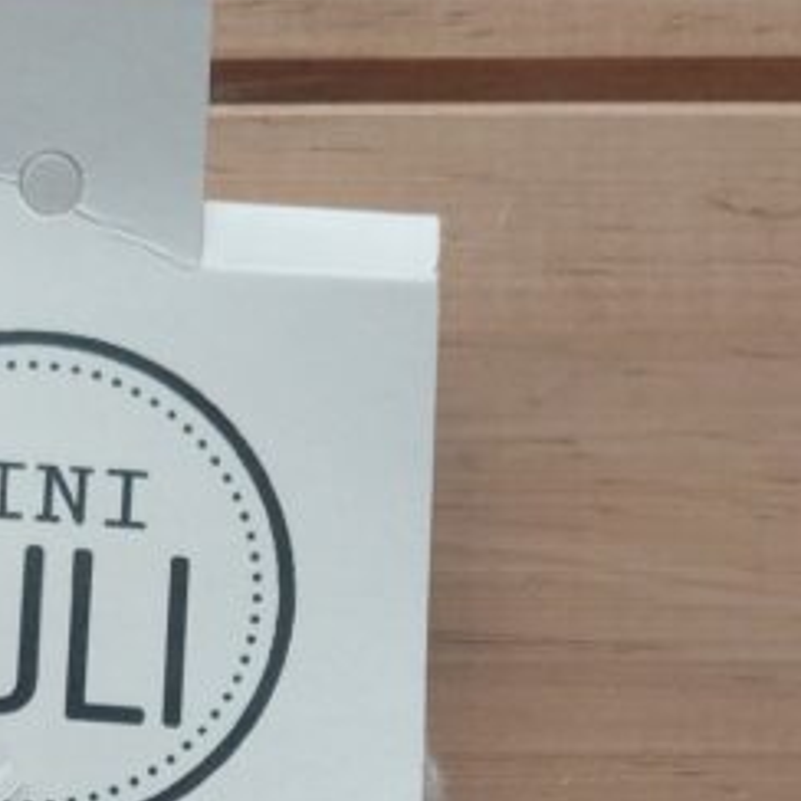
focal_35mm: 87
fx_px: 2278
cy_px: 1175
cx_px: 56
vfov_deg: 18.0
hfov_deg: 19.5
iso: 100
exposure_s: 1/120
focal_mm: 4.6
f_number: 1.8
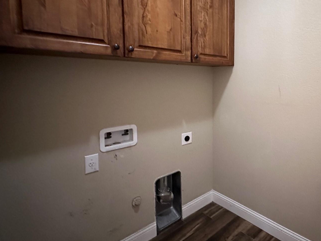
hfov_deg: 71.9
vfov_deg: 60.6
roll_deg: -0.7
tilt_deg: -5.8
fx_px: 204
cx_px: 235
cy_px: 96
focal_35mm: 22
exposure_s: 1/40
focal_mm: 2.22
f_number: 2.2
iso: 1000
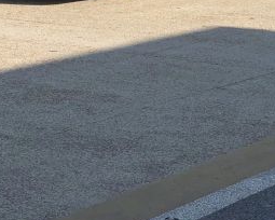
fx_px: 1660
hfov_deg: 9.5
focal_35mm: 204
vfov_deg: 7.4
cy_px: -162
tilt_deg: -2.2
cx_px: 132
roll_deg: -1.4
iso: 16
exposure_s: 1/1066
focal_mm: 6
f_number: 2.4
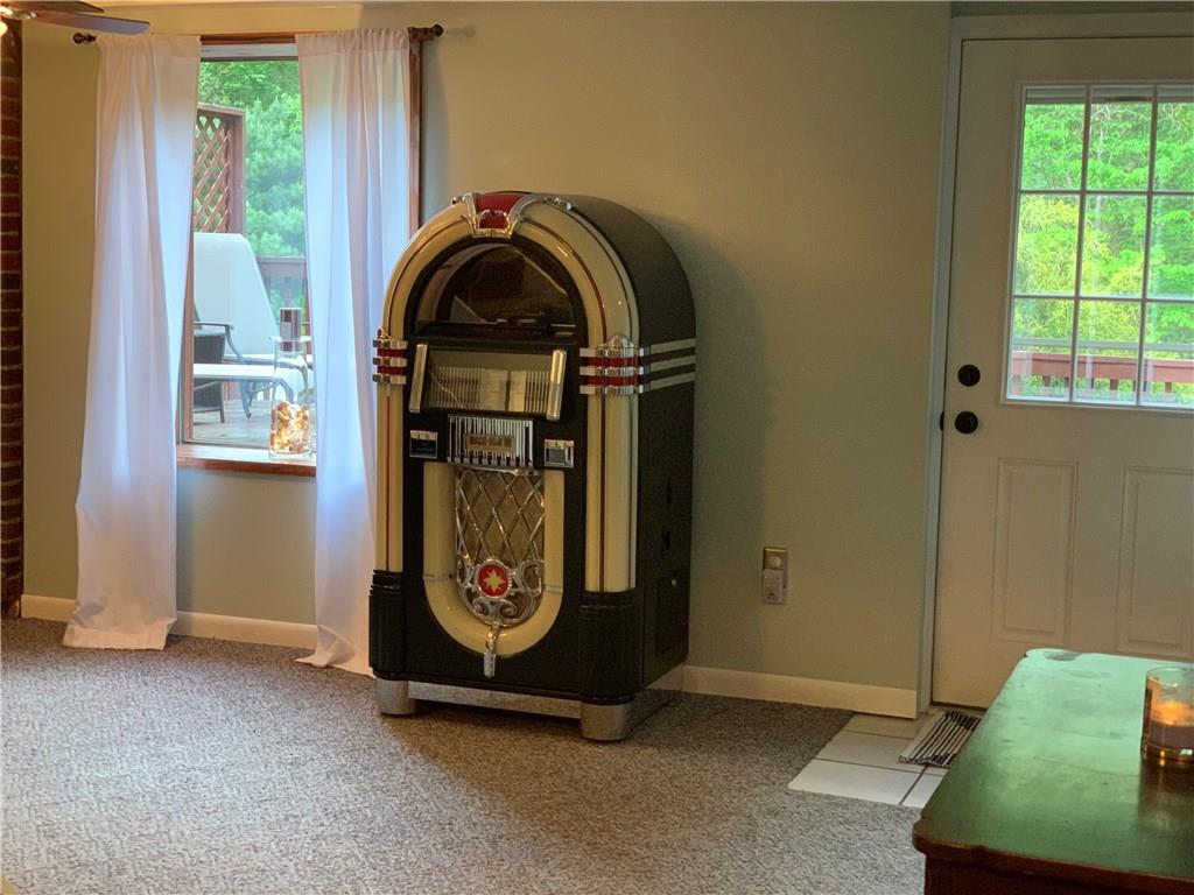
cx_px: 597
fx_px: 1794
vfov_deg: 28.0
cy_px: 448
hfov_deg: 36.8
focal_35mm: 52
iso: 320
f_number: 2.4
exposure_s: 1/40
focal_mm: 6
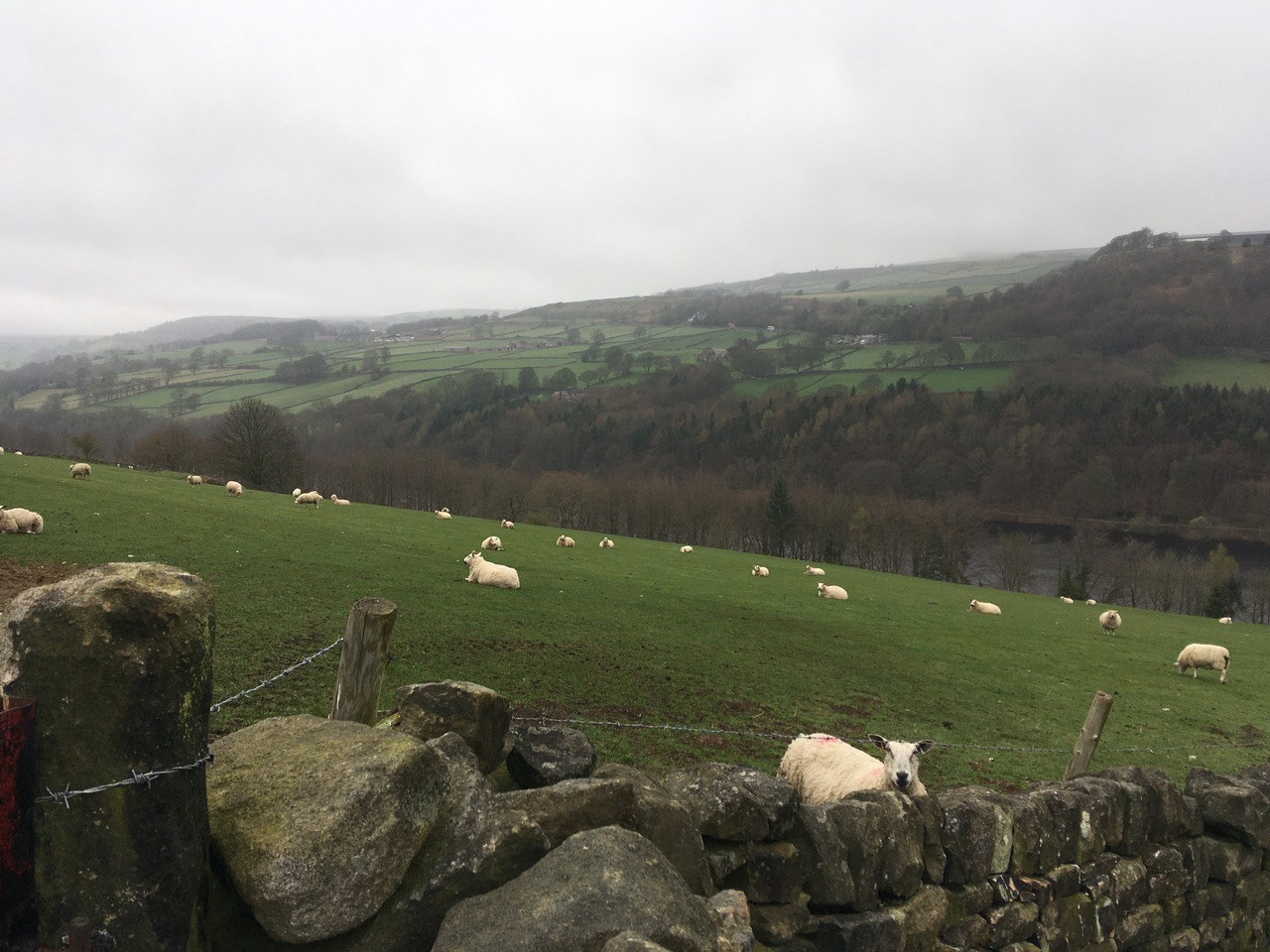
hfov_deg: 61.7
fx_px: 1064
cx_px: 635
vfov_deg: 48.2
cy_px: 476
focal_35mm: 29
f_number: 2.2
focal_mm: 4.15
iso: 25
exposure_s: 1/373
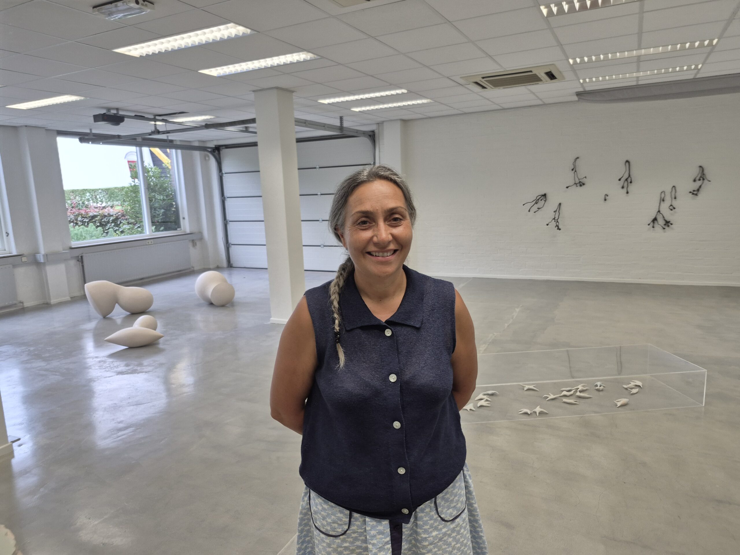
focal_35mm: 23
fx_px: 492
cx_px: 370
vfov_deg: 58.9
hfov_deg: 73.9
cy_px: 278
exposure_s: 1/100
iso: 64
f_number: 1.8
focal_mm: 5.4
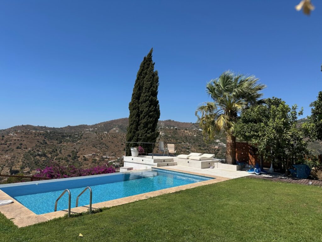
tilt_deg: +4.0
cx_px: 161
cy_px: 121
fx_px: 223
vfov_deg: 56.8
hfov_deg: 71.6
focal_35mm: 24
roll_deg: -2.3
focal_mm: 6.86
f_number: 1.78
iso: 80
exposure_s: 1/5525
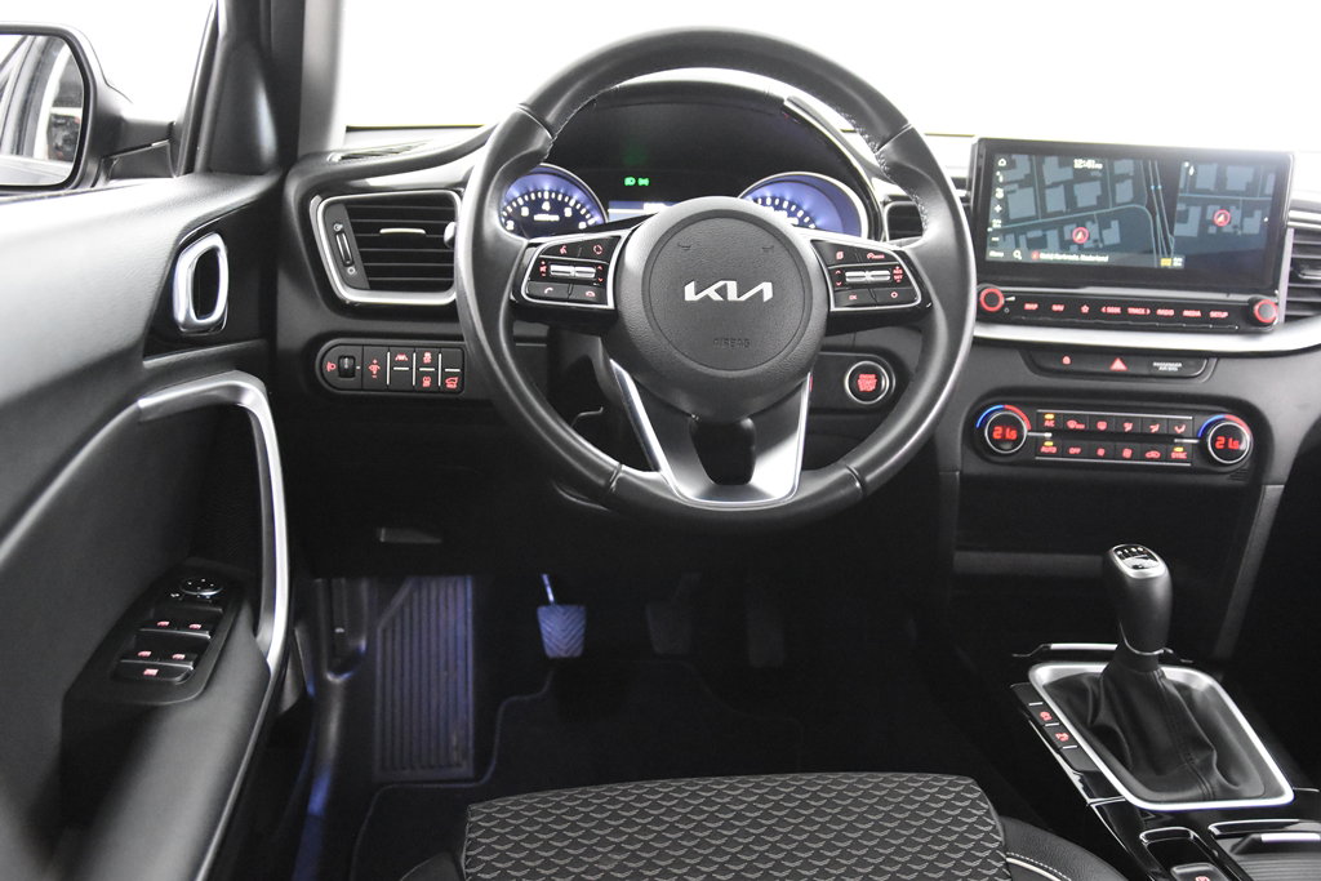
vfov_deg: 36.9
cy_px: 440
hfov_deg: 53.1
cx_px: 660
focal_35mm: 36
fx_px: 1321
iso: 9000
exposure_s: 1/40
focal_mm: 24
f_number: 3
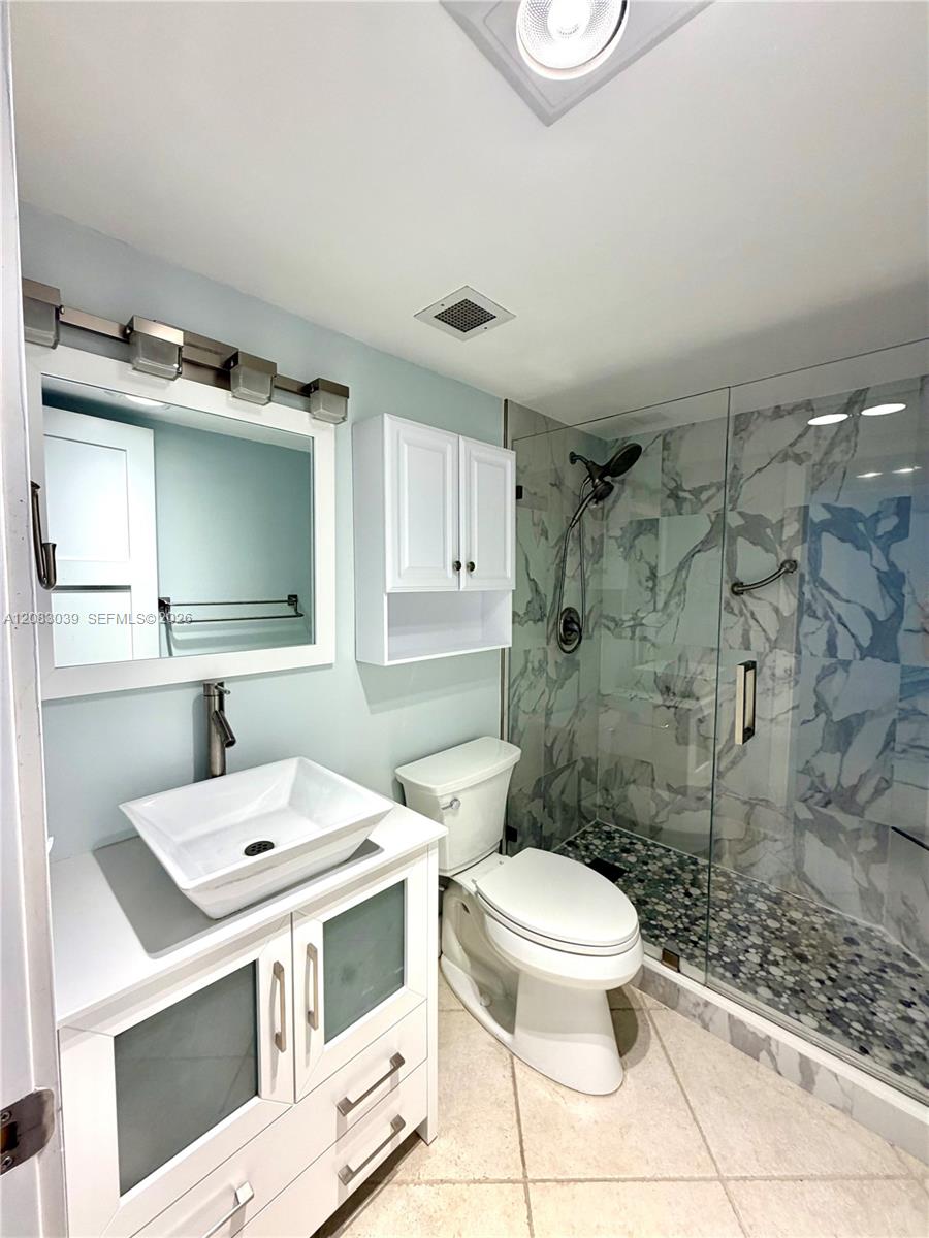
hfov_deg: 85.7
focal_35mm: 14
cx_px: 464
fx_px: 501
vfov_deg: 102.1
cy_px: 619
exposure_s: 1/120
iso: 125
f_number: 2.2
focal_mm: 2.22
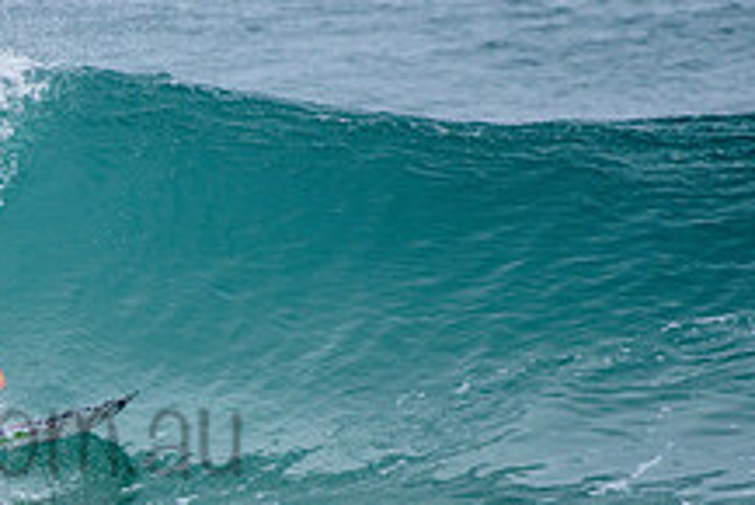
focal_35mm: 1339
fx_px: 28100
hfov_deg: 1.5
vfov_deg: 1.0
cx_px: -125
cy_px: 395
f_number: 5.6
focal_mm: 500
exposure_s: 1/2000
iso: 250
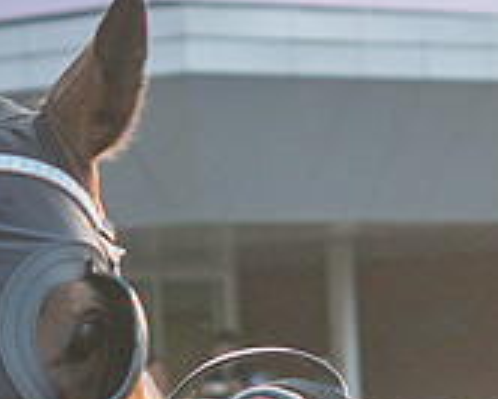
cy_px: 515
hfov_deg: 5.5
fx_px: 5162
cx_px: 728
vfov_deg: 4.4
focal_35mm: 350
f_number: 3.5
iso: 640
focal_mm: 50
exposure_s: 1/1000
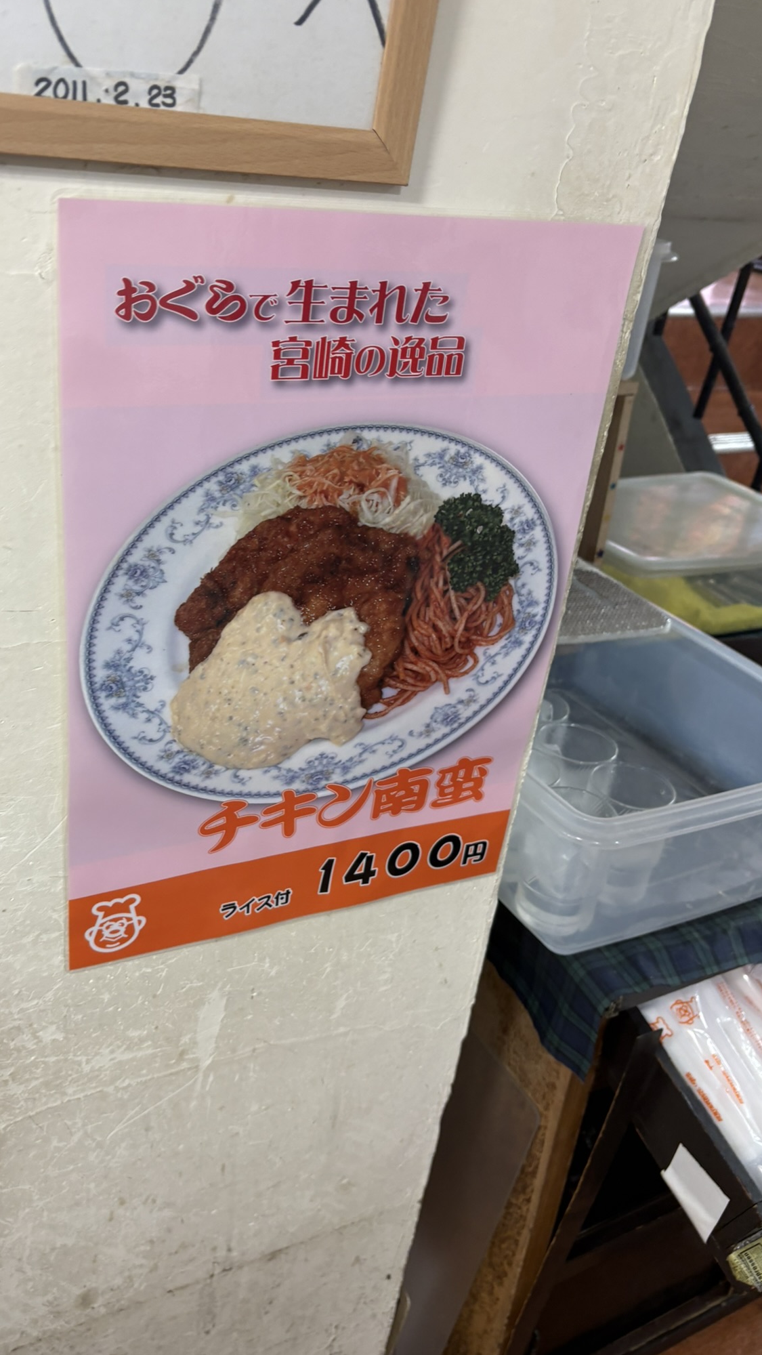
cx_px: 292
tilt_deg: -30.6
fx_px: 1042
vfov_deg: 66.1
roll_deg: -5.5
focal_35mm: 29
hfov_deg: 39.9
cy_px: 675
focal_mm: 5.96
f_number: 1.6
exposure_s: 1/60
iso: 80
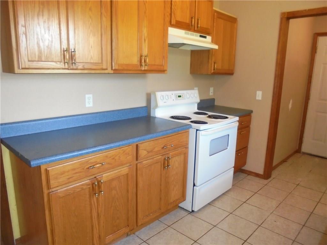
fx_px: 246
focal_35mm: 26
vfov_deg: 53.1
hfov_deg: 67.3
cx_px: 164
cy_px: 122
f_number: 3.5
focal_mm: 4.6
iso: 400
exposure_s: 1/30
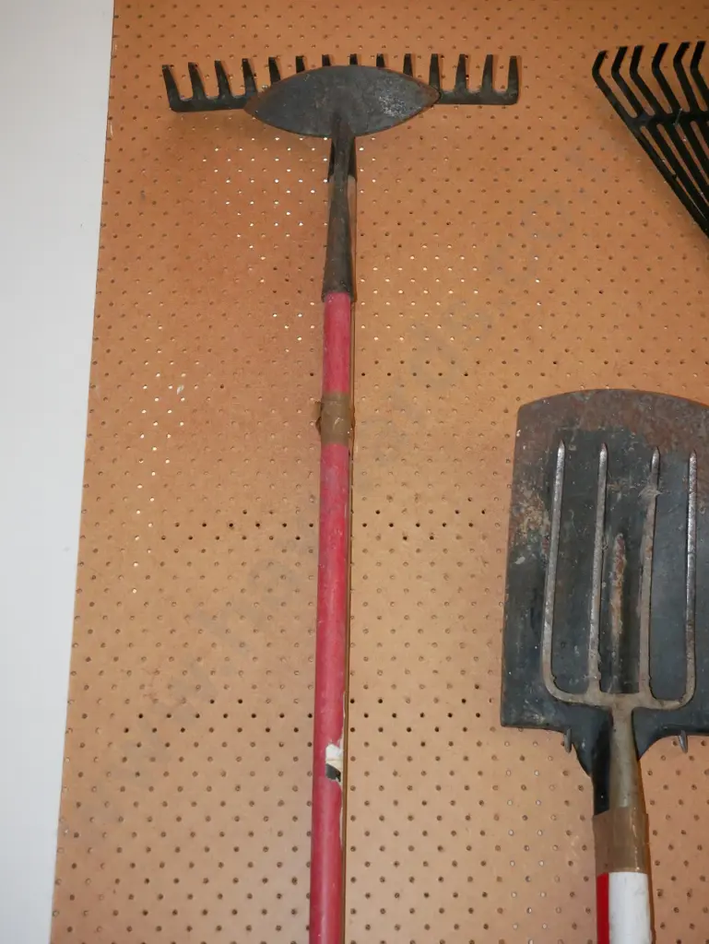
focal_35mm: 46
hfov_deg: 31.5
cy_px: 472
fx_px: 1255
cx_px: 354
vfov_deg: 41.2
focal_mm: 23
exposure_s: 1/60
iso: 3200
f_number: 4.3
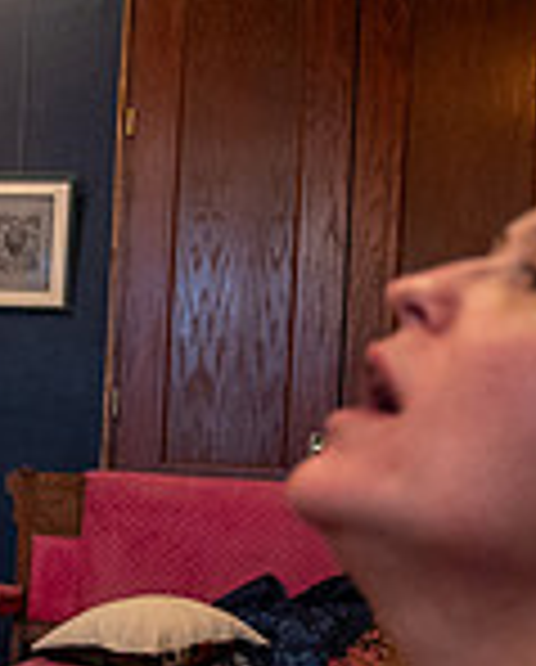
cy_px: 447
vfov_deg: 19.7
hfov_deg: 13.2
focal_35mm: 97
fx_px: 1918
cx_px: -621
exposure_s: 1/125
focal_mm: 24
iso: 3200
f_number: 4
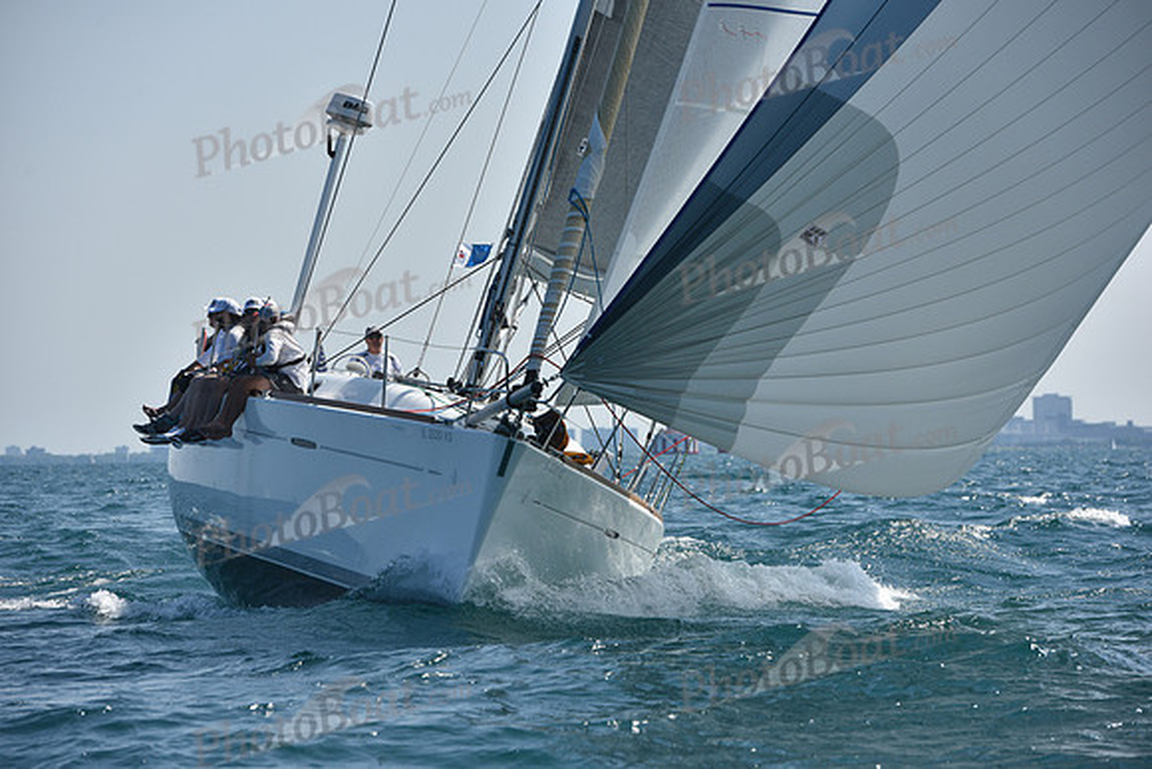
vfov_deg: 7.9
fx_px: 5601
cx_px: 576
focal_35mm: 175
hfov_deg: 11.7
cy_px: 384
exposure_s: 1/1600
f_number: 7.1
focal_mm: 175
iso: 250
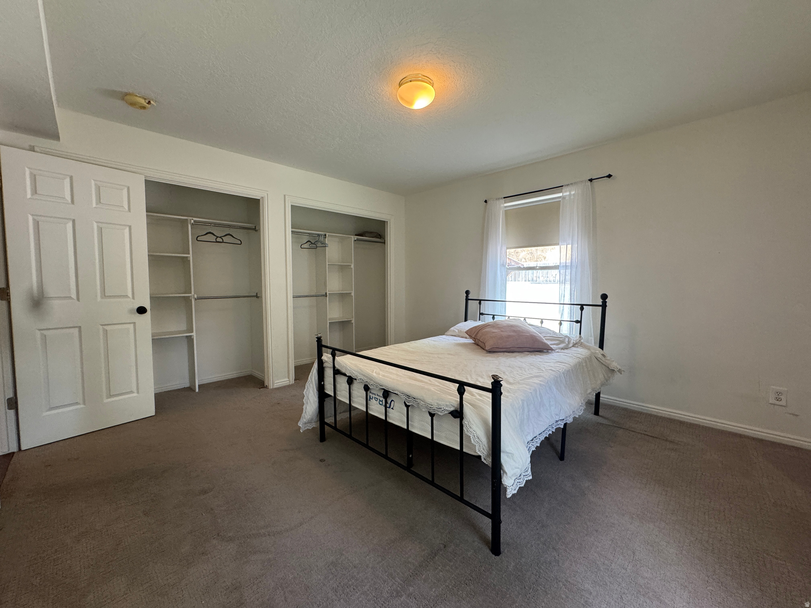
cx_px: 406
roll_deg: -0.1
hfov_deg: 102.1
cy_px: 304
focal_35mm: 14
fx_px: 328
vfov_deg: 85.7
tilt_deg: -5.3
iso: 250
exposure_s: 1/120
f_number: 2.2
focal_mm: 2.22
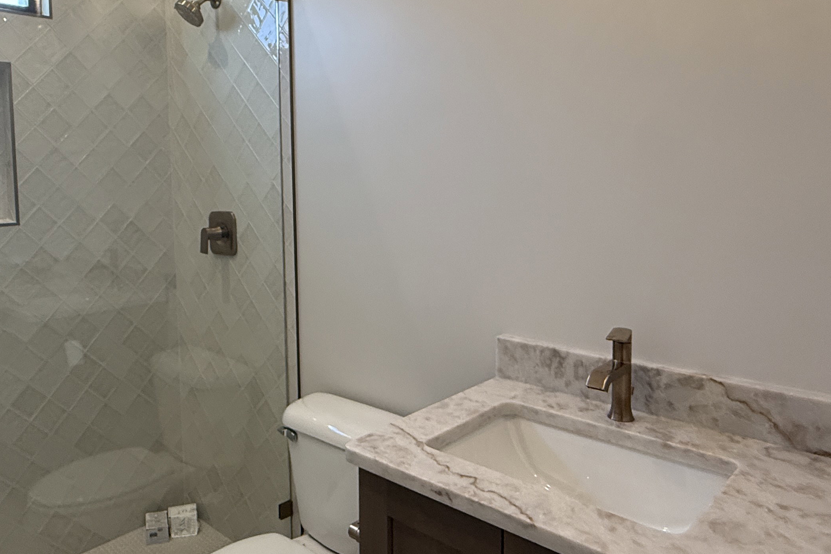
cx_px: 320
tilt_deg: -1.9
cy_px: 223
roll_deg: +0.8
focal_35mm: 28
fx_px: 646
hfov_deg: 64.7
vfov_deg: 46.2
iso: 200
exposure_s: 1/120
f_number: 2.2
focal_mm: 2.22
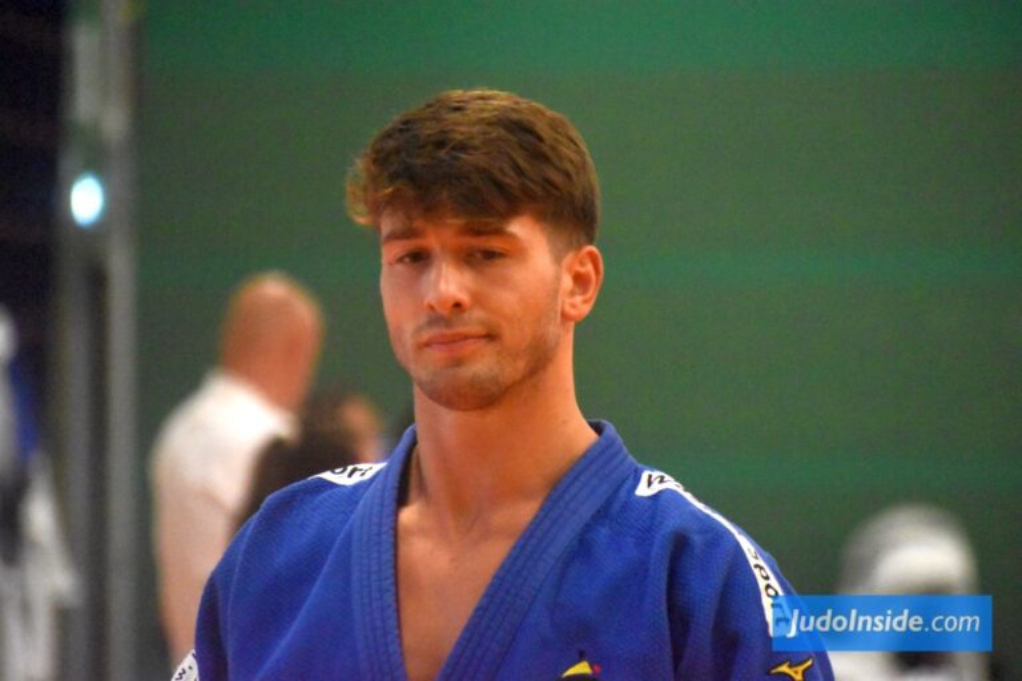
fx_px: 9368
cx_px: 511
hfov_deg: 6.2
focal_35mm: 330
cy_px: 340
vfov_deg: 4.2
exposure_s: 1/800
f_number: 5.6
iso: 12800
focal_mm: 220
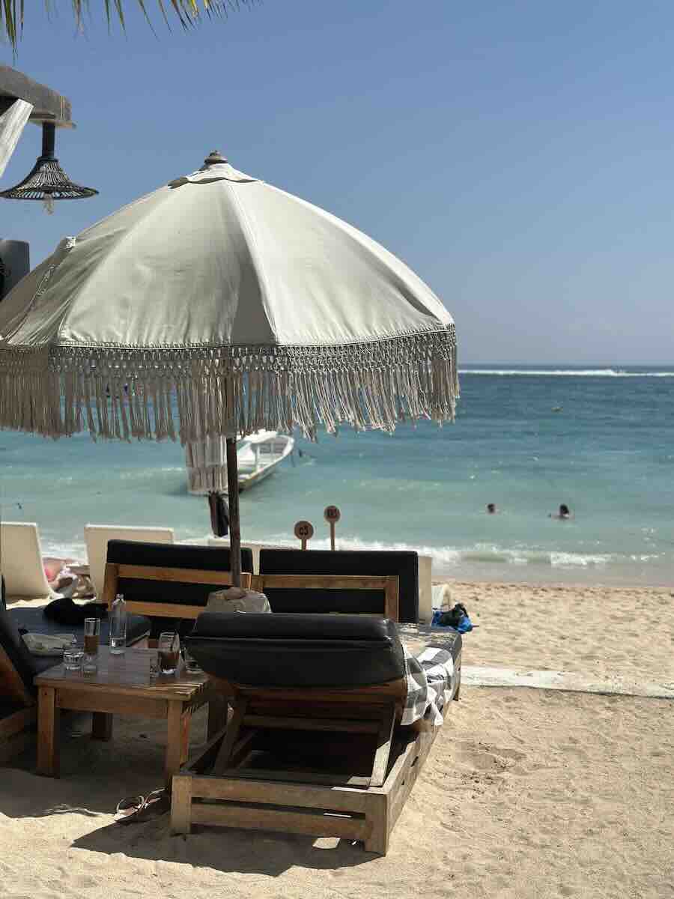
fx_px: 1246
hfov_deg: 30.3
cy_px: 450
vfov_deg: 39.7
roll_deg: -0.7
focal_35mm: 48
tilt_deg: -2.6
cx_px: 337
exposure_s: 1/13699
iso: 100
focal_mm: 6.86
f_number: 1.78
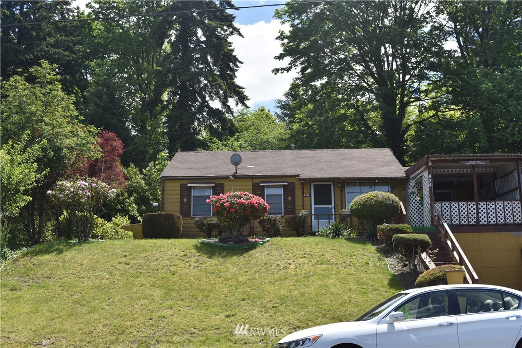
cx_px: 261
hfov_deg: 47.9
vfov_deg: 33.0
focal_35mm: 40
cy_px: 174
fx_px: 587
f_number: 8
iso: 180
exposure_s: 1/500
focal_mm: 27
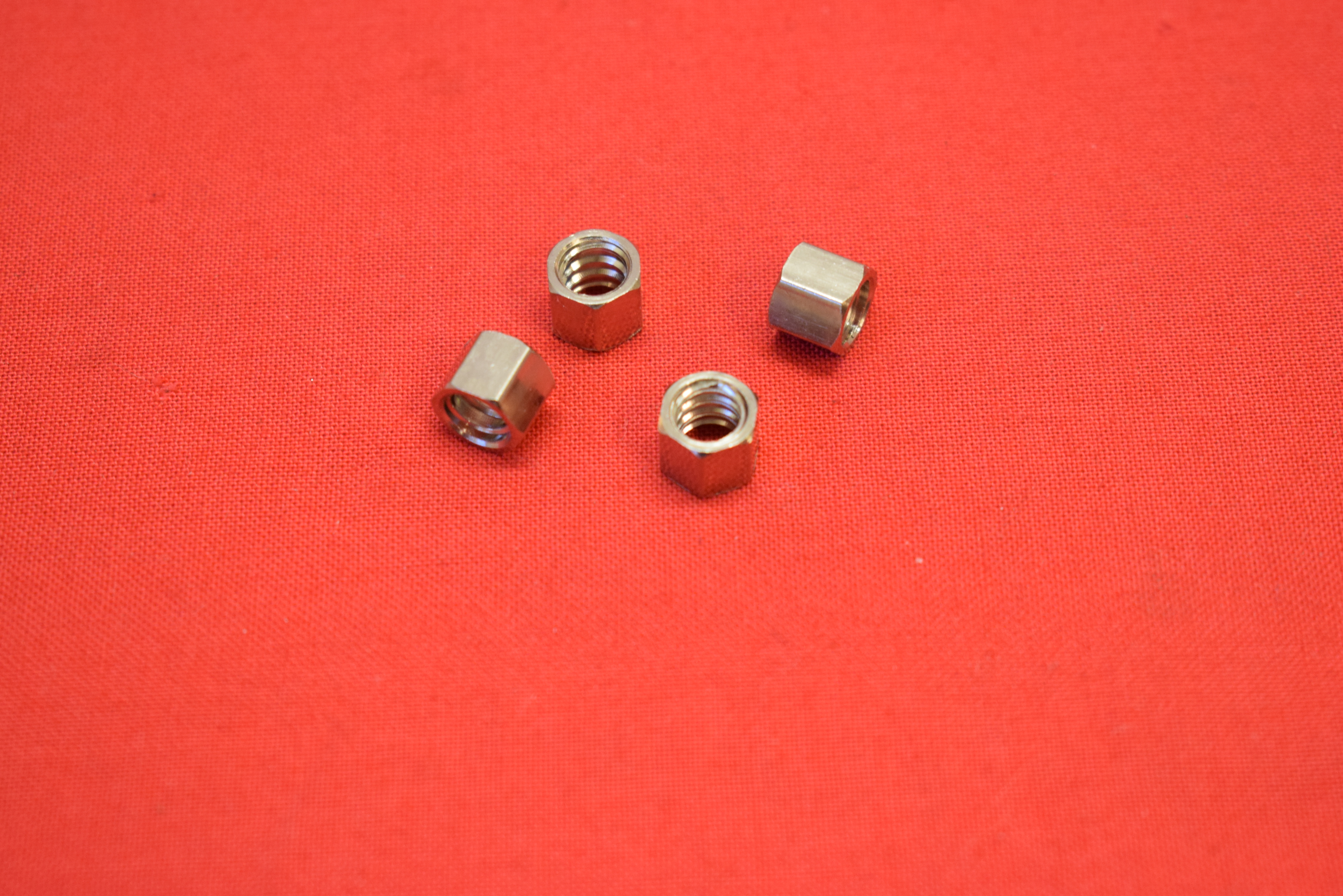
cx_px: 672
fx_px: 3078
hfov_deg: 24.6
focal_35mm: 82
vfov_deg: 16.6
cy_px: 448
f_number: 5.6
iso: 1250
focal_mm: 55
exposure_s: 1/60
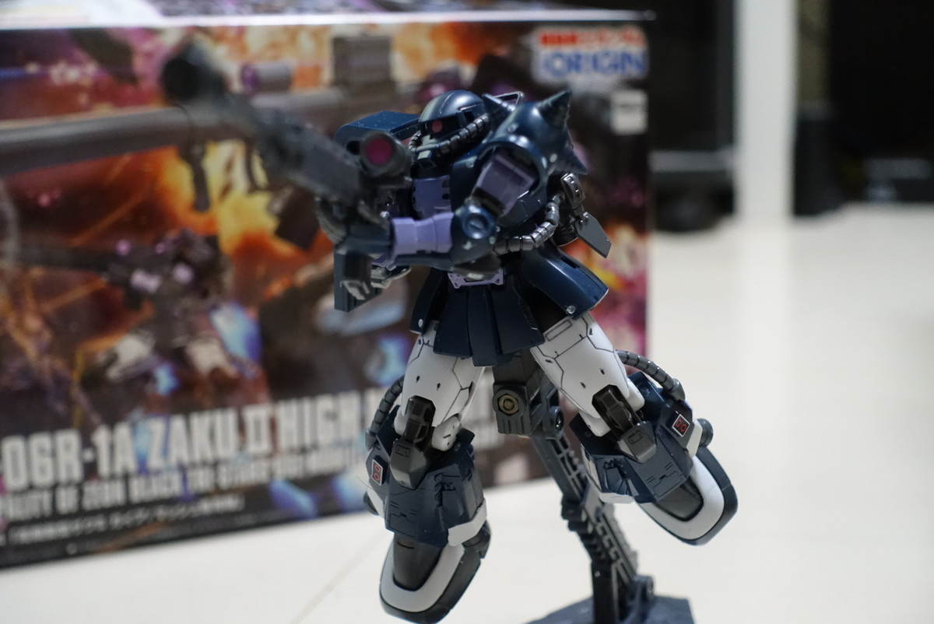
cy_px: 312
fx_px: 1532
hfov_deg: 33.9
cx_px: 467
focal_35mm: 59
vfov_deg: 23.0
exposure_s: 1/60
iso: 2000
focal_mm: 21.59
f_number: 2.8
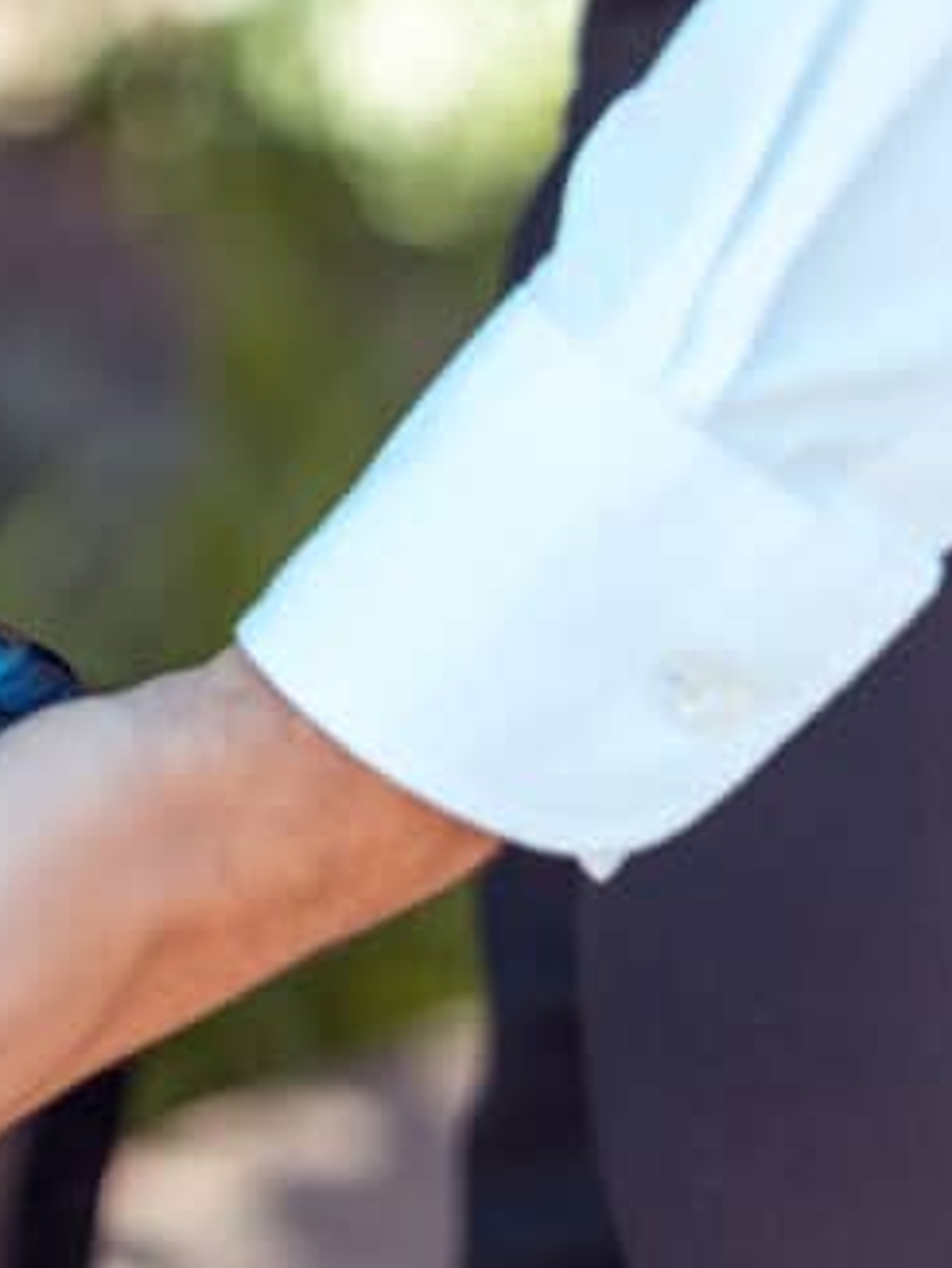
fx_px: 5530
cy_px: 113
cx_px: -894
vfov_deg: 13.0
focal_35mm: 151
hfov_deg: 9.3
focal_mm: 50
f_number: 2.2
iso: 100
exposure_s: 1/400
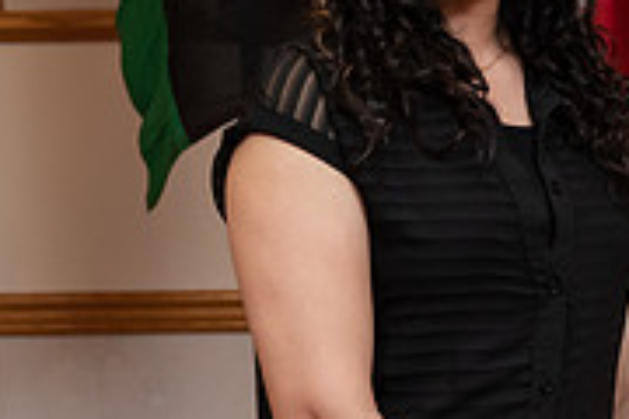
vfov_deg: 7.6
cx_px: 839
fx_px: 3145
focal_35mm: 180
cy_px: 155
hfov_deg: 11.1
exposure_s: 1/125
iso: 2000
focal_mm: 56
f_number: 7.1
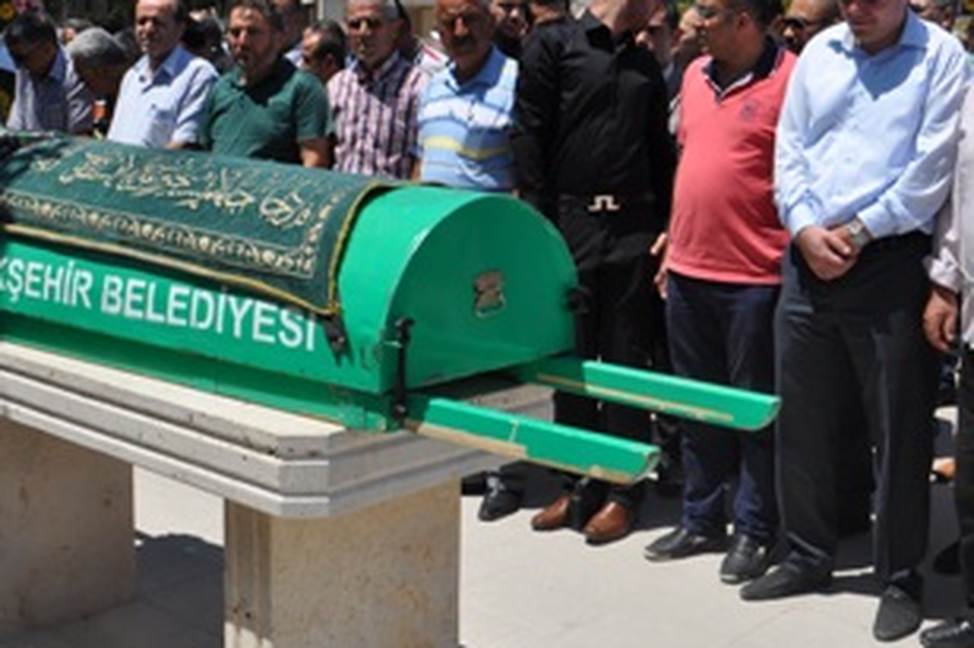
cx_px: 481
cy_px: 228
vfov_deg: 27.9
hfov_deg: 41.1
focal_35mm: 48
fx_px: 1298
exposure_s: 1/400
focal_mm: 22
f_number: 10
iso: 200
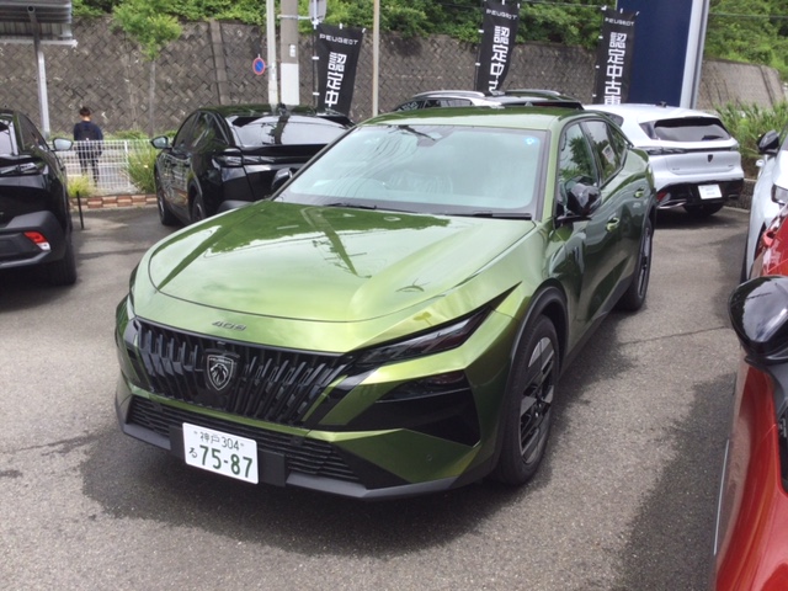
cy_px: 296
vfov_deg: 45.4
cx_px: 394
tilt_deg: -16.8
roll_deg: -1.2
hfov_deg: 58.4
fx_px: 706
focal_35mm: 31
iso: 25
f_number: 2.4
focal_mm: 3.3
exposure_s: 1/586
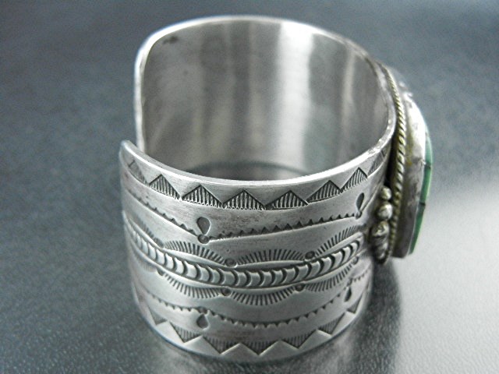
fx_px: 750
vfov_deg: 28.0
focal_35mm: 52
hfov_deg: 36.8
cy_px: 187
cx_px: 250
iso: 200
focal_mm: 9.3
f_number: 3.9
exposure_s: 1/6.3
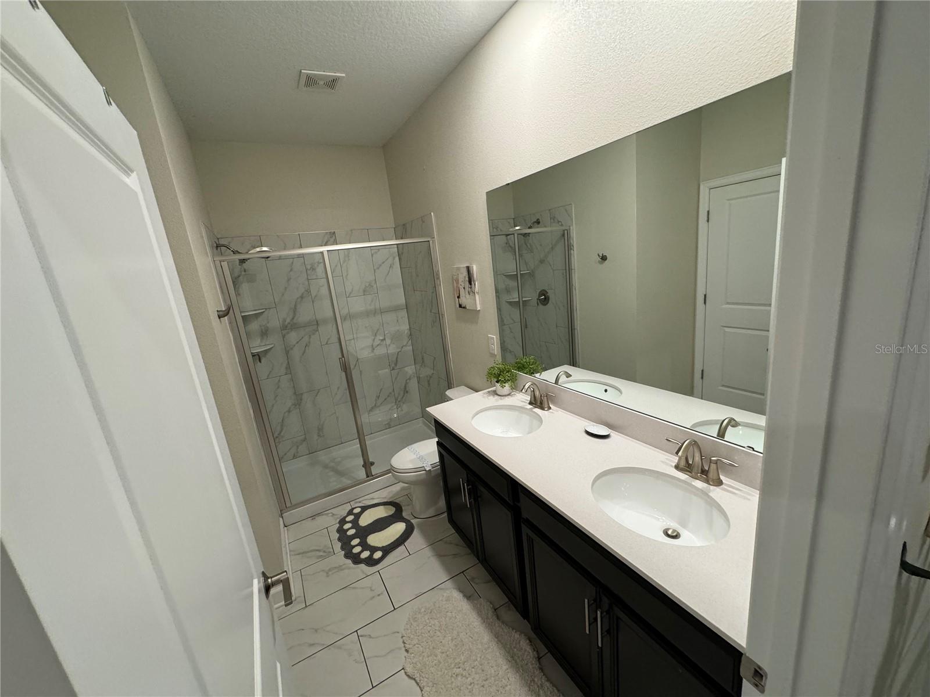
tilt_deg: -14.4
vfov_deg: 85.7
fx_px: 376
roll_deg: +6.6
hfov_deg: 102.1
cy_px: 348
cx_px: 465
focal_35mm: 14
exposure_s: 1/120
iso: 250
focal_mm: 2.22
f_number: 2.2
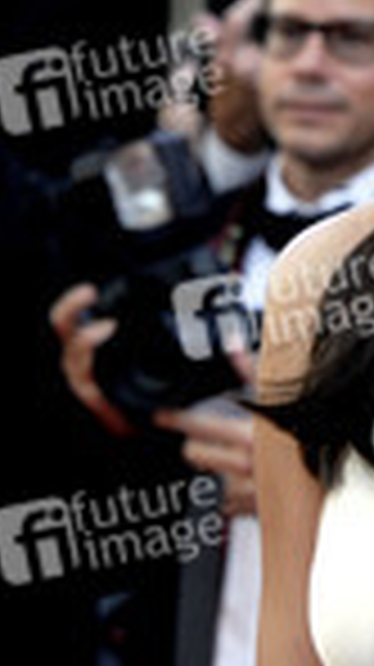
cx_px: 617
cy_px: 194
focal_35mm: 430
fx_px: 7598
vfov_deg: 5.0
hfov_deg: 2.8
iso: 640
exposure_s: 1/250
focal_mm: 135
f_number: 9
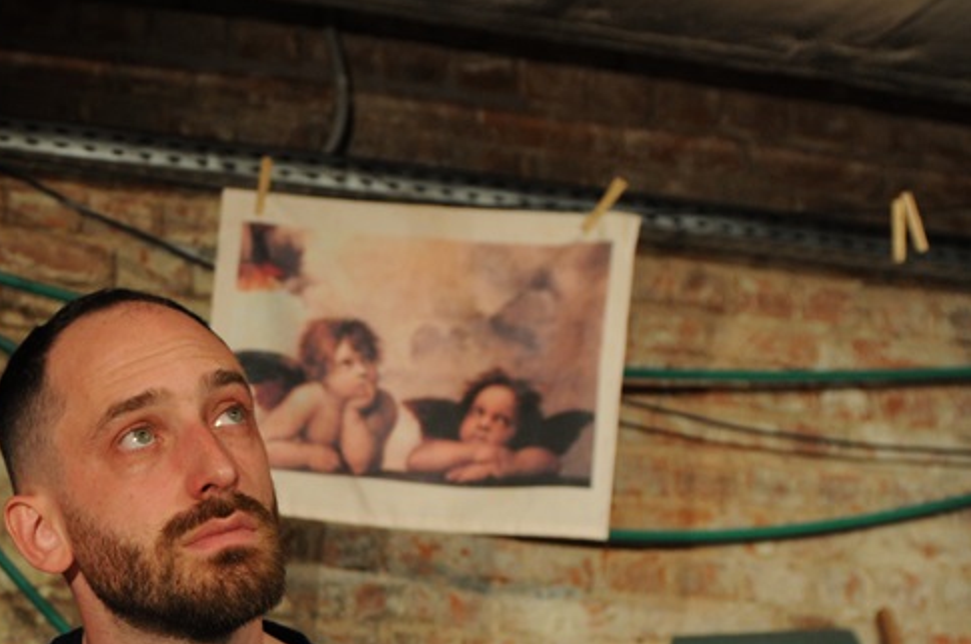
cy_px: 725
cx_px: -142
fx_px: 2397
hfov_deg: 21.5
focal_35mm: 89
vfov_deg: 14.9
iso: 400
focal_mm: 24
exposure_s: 1/100
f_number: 4
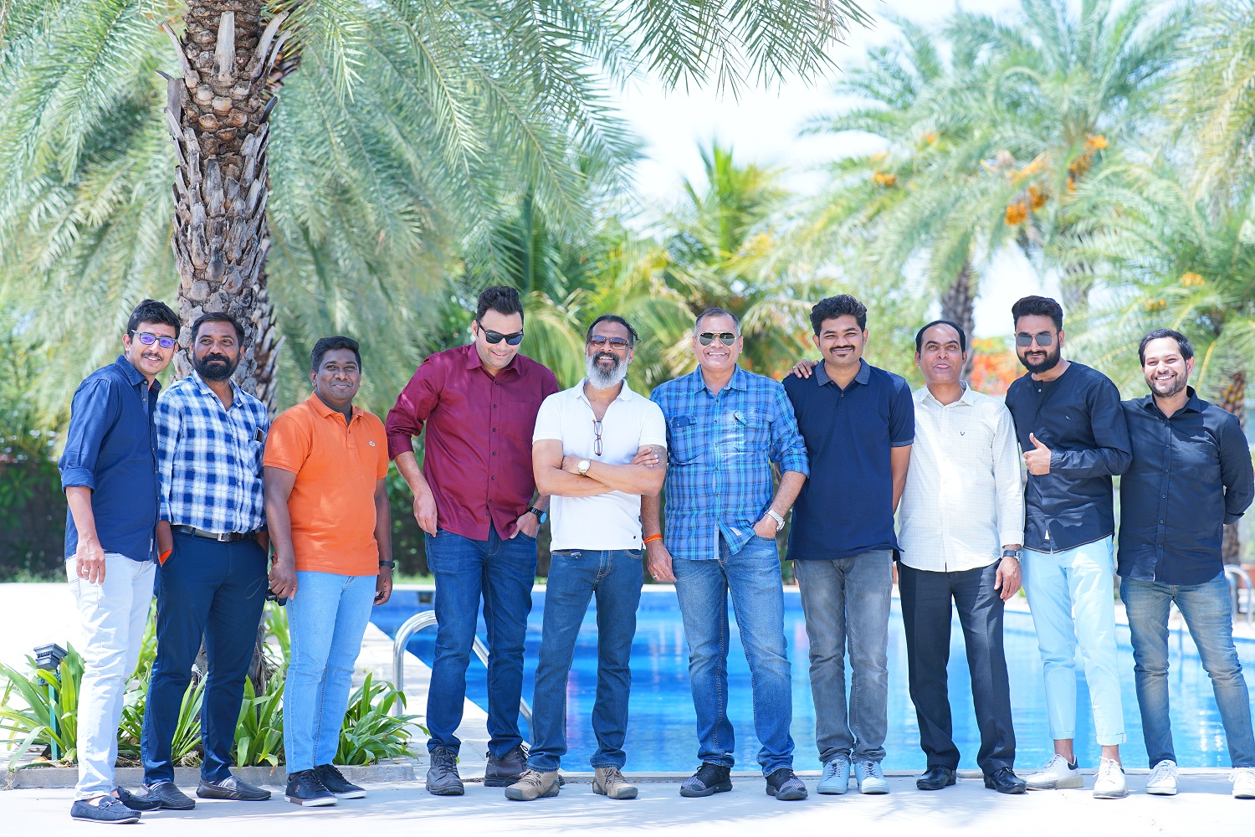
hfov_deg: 23.9
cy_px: 418
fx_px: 2963
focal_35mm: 85
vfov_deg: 16.1
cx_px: 628
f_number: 3.2
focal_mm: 85
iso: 100
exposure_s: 1/320
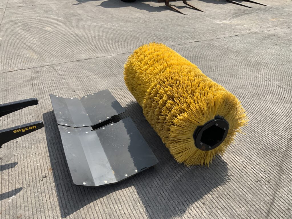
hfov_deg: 61.7
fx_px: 245
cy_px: 110
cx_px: 146
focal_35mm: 29
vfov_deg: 48.2
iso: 16
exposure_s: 1/1786
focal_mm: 3
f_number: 1.8
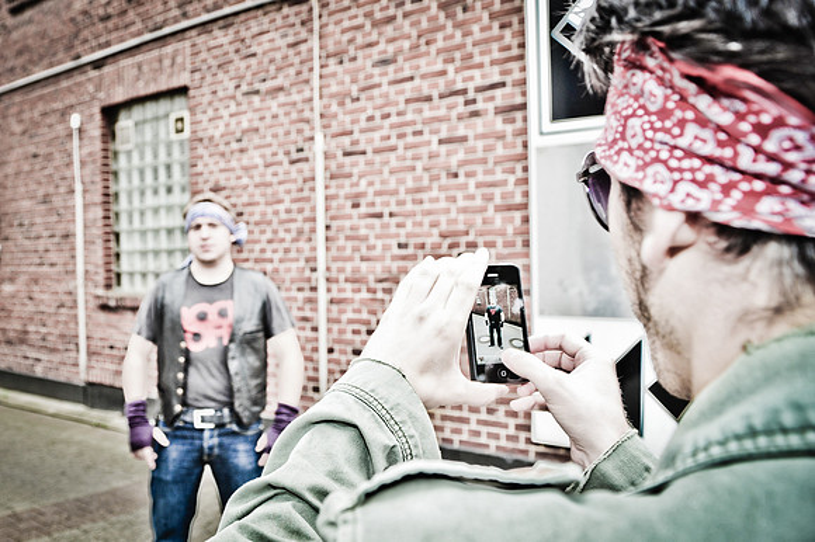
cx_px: 408
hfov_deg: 73.8
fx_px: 543
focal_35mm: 24
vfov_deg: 53.1
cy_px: 271
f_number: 5
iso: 200
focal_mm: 24
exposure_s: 1/60
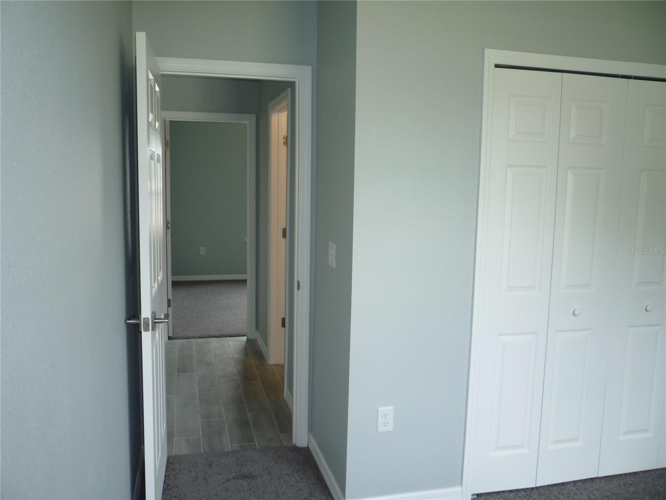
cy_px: 250
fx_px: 577
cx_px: 333
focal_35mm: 30
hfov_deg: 60.0
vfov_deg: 46.8
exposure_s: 1/40
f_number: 3.3
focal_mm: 5.2
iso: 100
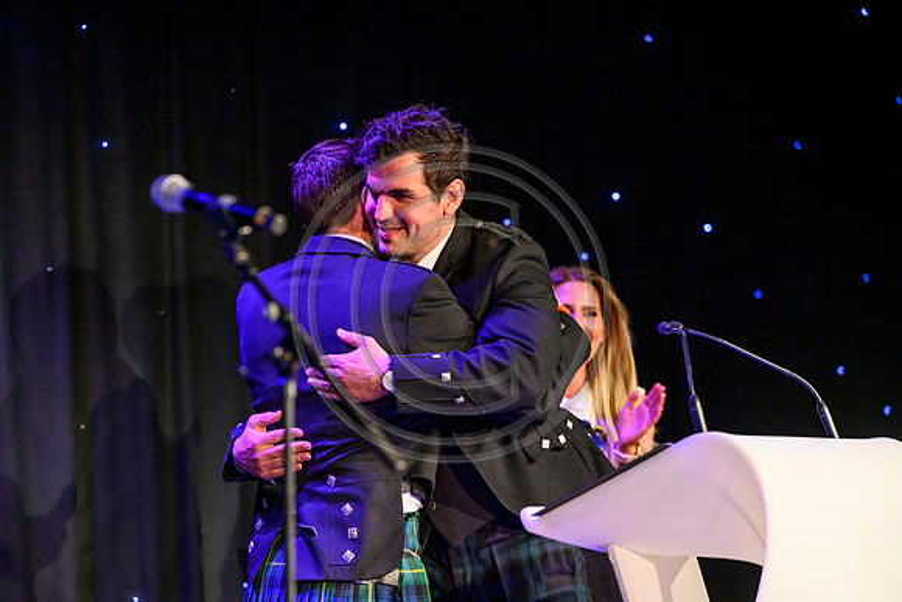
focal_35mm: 140
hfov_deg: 14.7
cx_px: 451
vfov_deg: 9.8
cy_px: 301
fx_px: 3508
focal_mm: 140
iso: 2500
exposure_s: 1/320
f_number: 3.2
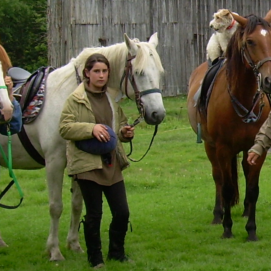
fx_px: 1063
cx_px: 356
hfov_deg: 13.9
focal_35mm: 120
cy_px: 107
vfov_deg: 14.5
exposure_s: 1/210
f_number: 2.8
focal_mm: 6.3
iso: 50
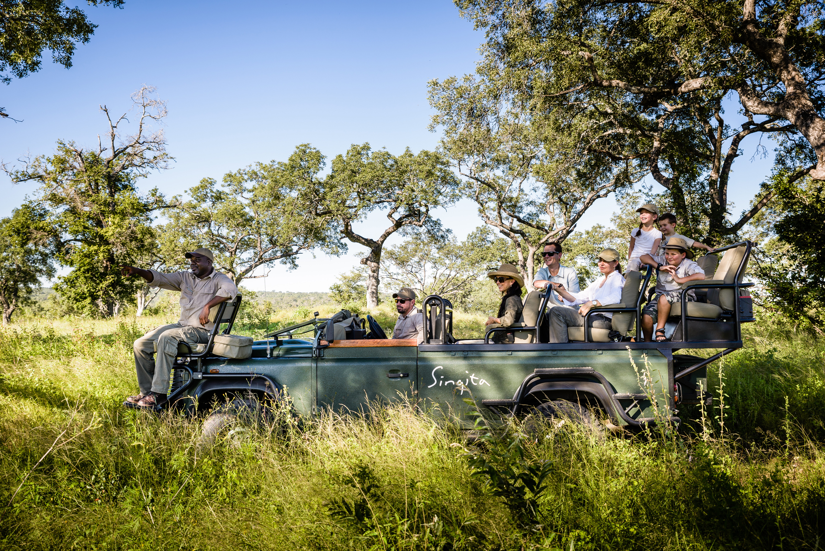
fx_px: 825
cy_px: 276
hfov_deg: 53.1
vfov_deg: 36.9
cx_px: 412
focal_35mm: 36
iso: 100
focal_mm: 36
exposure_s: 1/200
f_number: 7.1
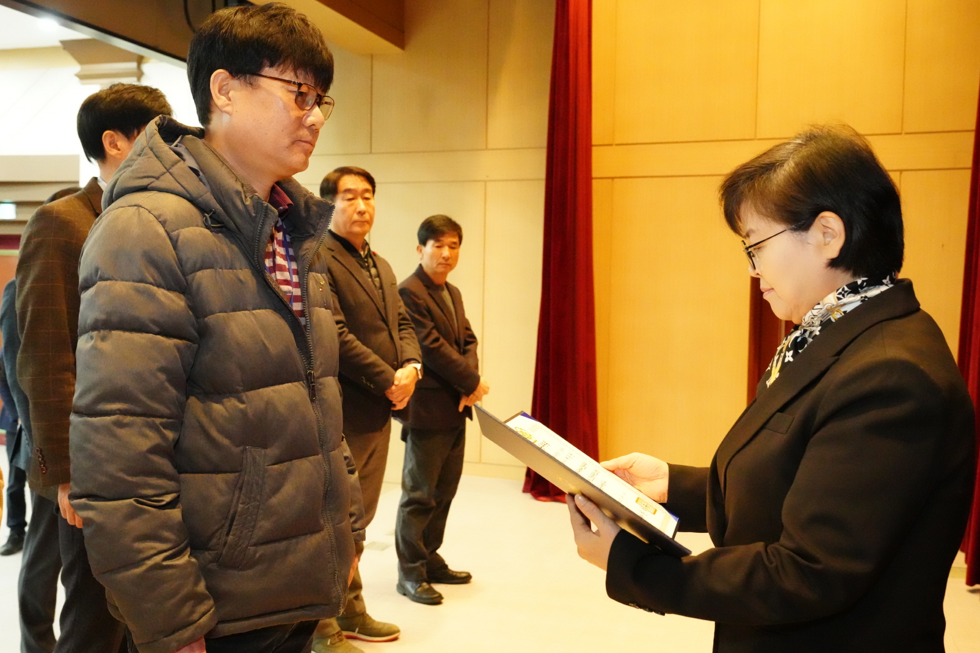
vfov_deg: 35.9
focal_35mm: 37
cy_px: 323
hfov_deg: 51.9
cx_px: 483
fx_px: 1007
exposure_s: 1/160
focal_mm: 33
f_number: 5.6
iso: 20000
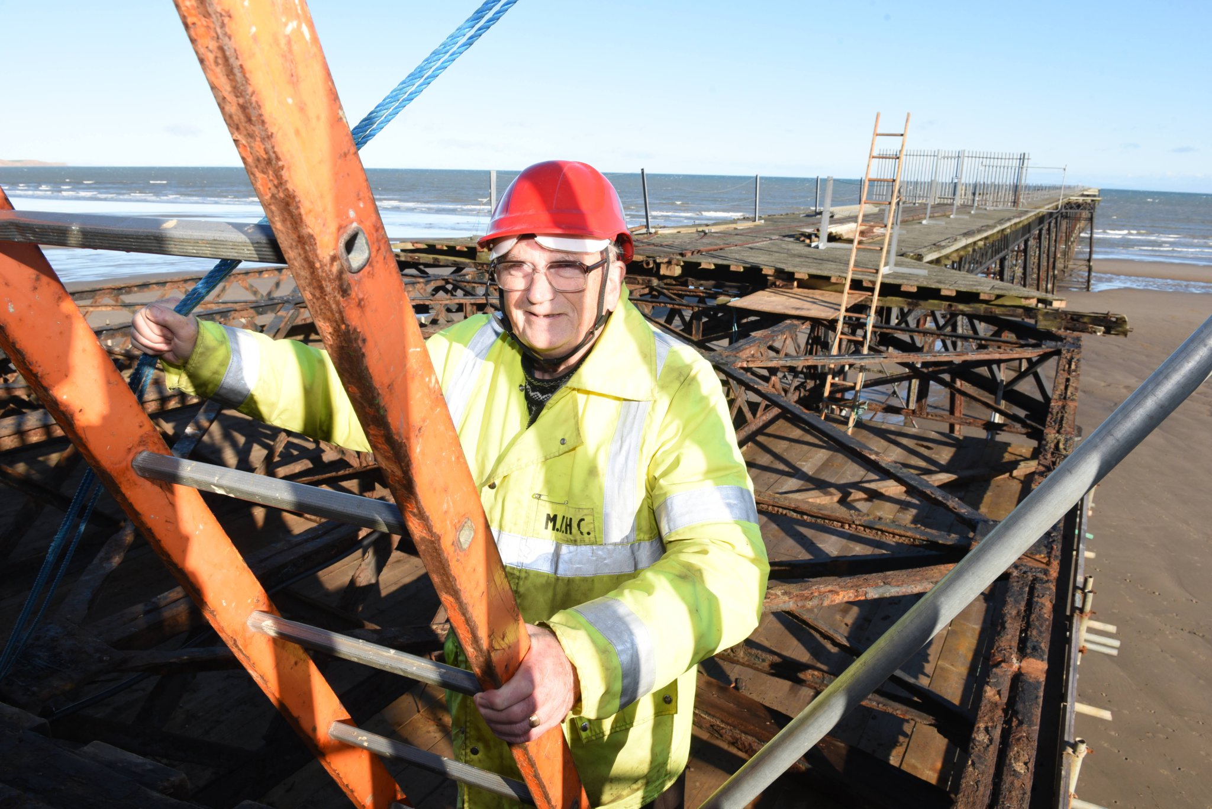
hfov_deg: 73.7
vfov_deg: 53.2
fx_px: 808
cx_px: 606
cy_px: 404
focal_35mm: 24
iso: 500
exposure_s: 1/250
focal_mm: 24
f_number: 13
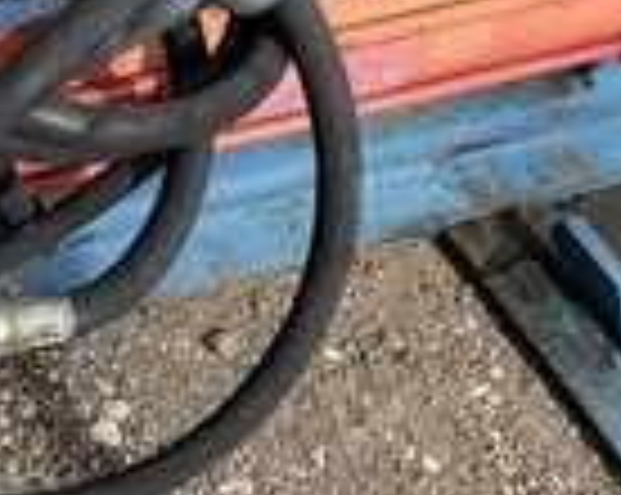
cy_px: 108
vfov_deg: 18.5
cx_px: -158
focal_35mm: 82
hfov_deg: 21.4
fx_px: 1505
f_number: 1.8
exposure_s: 1/759
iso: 25
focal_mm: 3
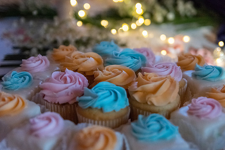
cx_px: 119
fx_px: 500
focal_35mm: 80
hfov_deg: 25.4
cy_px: 73
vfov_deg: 17.1
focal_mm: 50
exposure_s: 1/640
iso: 5000
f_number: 2.8
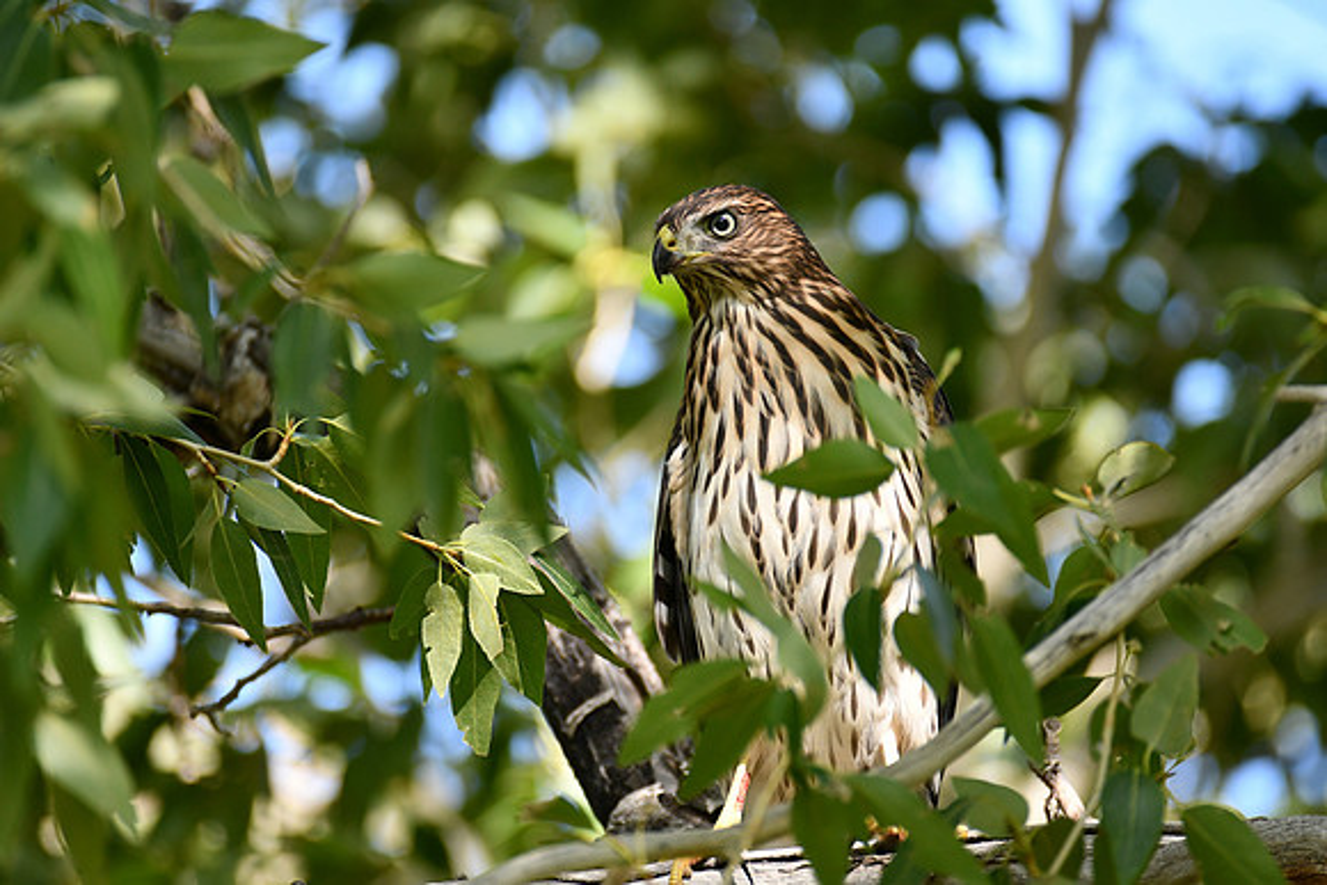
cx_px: 664
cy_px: 442
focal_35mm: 450
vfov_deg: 3.1
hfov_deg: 4.6
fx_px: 16591
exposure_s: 1/500
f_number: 5.6
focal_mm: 300
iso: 720
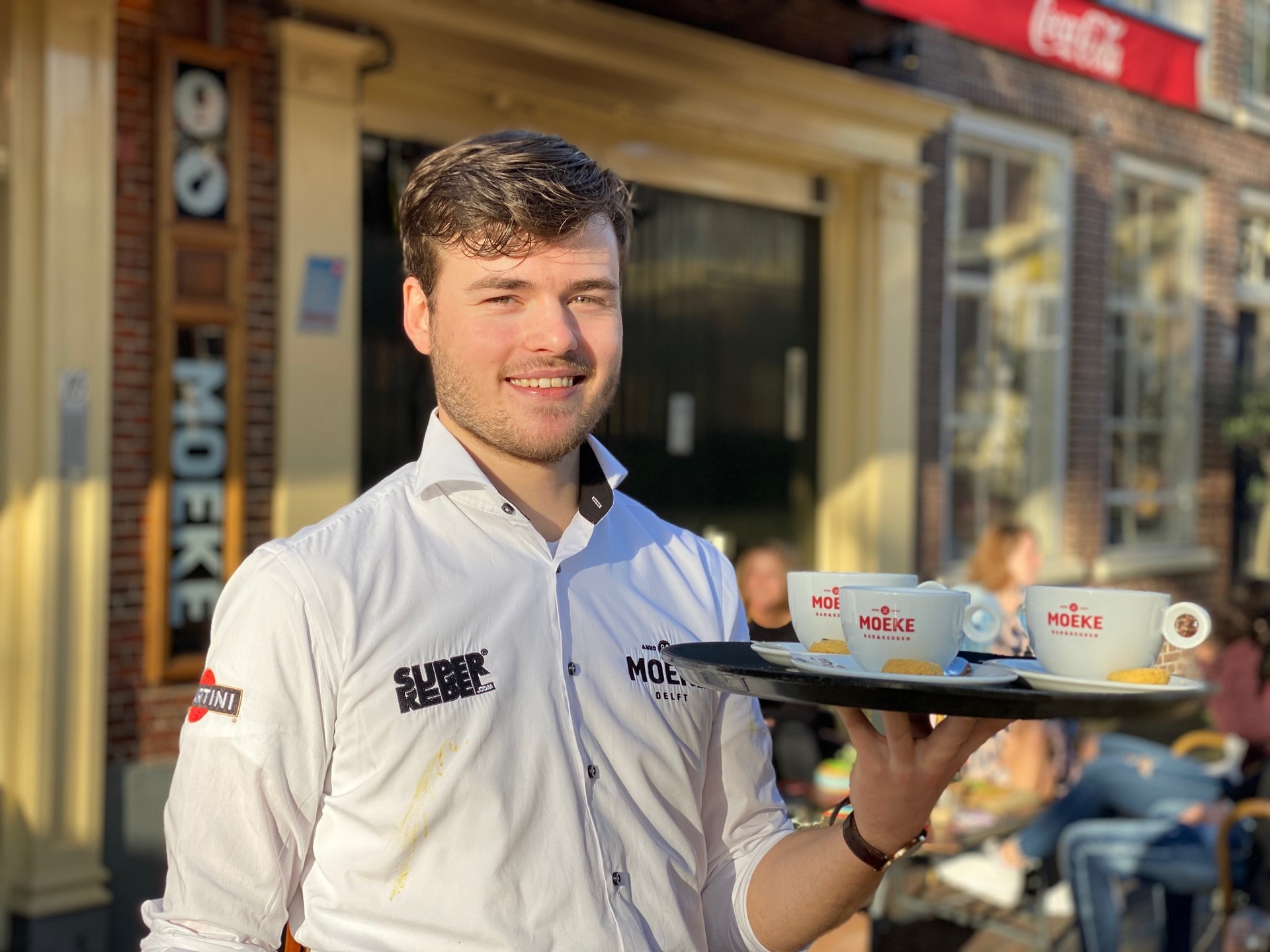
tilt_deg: -1.2
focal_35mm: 52
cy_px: 476
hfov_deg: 36.8
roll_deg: -0.9
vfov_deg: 28.0
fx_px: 1908
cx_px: 635
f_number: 2
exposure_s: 1/448
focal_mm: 6
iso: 20
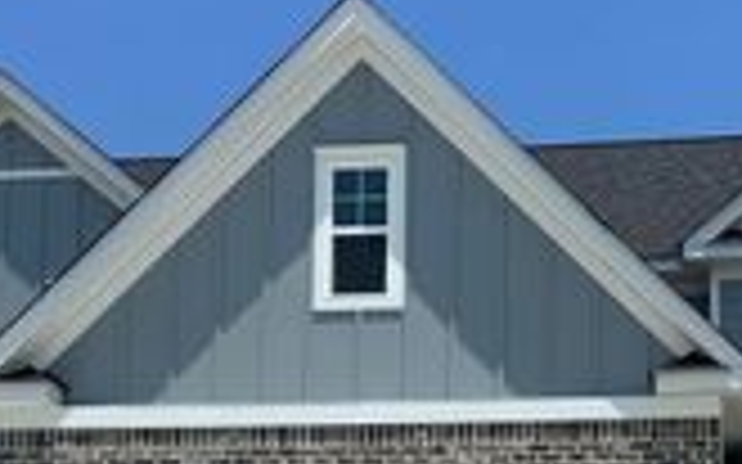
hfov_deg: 26.4
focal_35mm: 77
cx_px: 585
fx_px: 1557
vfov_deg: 16.2
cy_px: 565
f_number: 1.78
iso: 80
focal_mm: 6.86
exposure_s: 1/7576
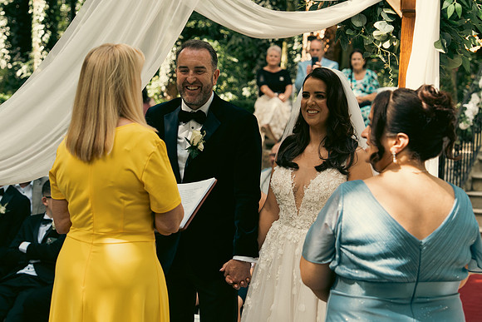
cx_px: 241
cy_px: 161
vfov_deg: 14.7
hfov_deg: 21.9
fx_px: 1245
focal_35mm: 93
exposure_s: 1/200
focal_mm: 62
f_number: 3.5
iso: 200
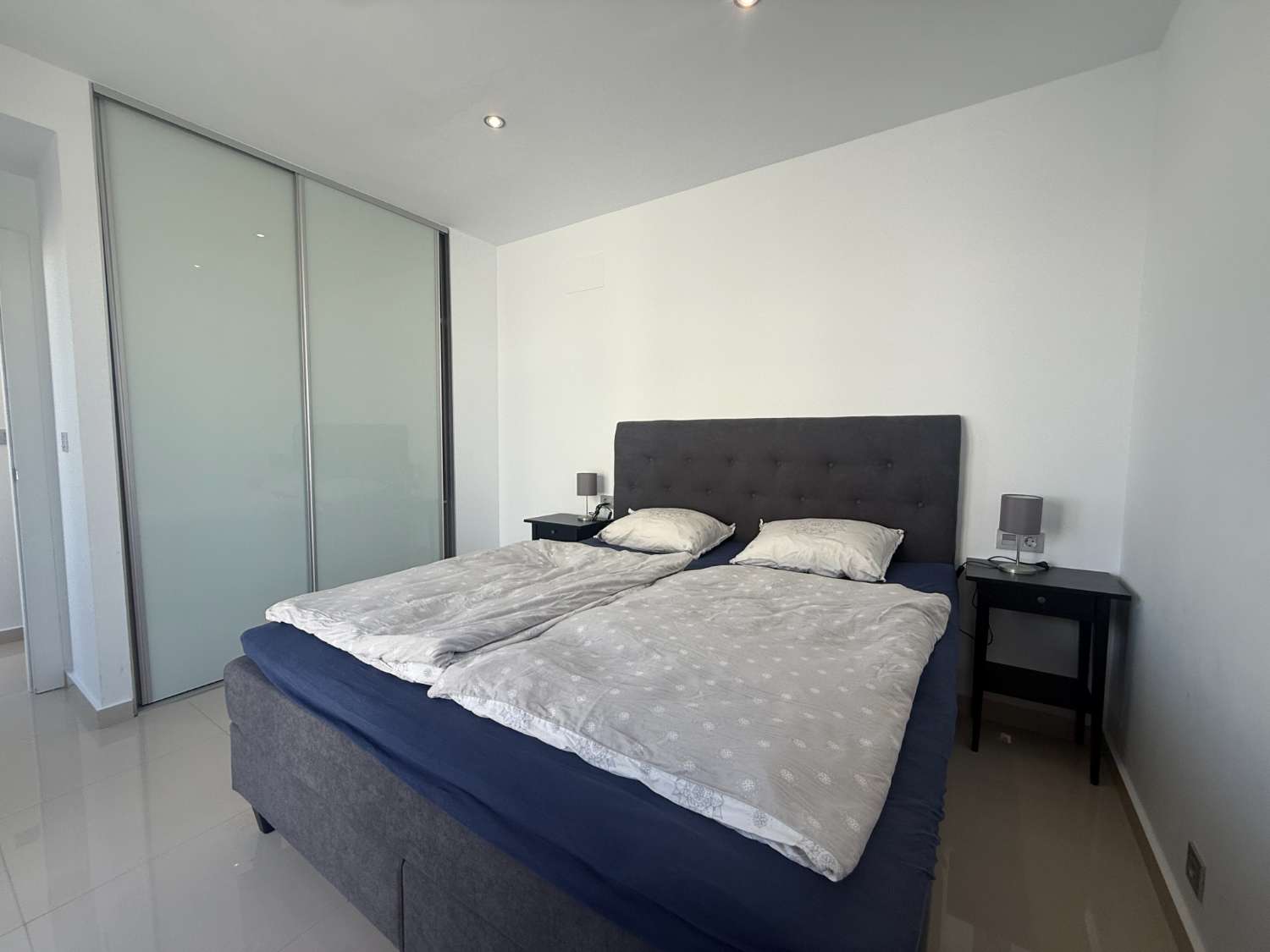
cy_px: 476
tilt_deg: -3.9
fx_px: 514
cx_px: 635
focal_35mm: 14
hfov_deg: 102.1
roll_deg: -0.5
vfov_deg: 85.7
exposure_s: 1/253
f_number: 2.2
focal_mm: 2.22
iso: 50
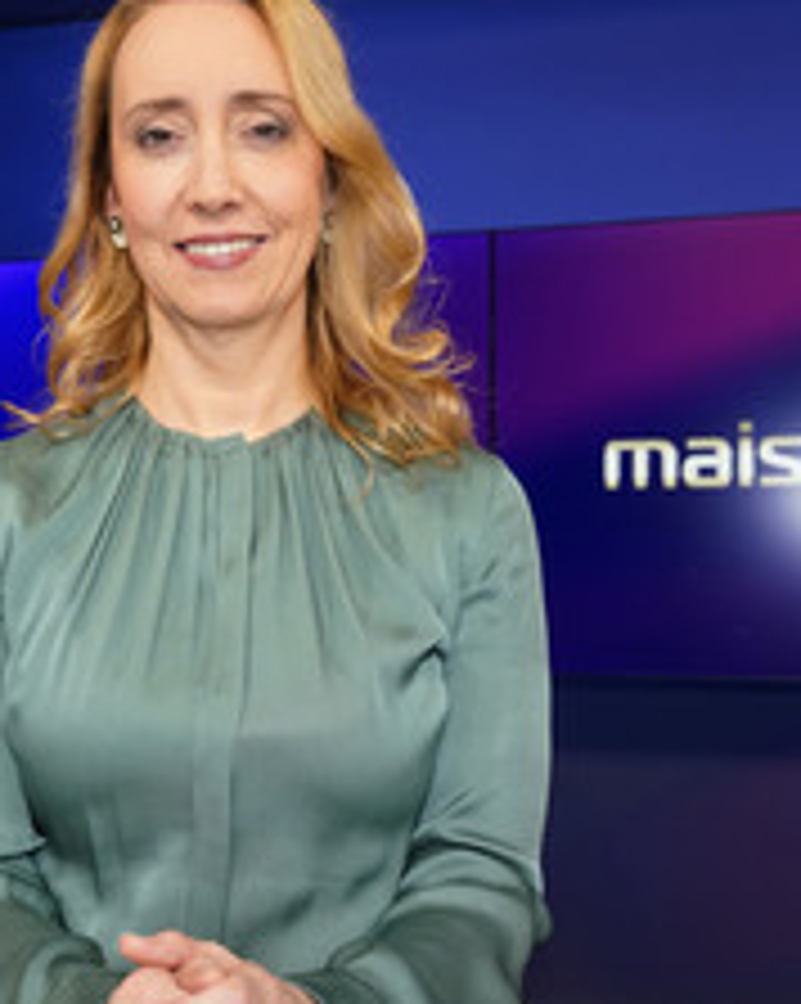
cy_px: 522
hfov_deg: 26.4
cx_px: 236
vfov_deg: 33.0
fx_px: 1691
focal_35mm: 57
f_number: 5
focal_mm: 30
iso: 2000
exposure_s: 1/125
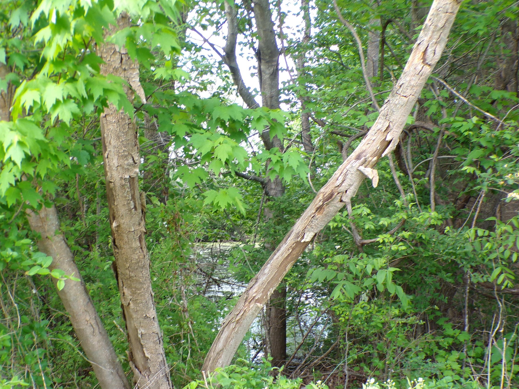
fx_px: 570
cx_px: 282
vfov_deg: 37.6
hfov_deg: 48.9
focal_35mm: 38
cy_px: 230
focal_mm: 5.8
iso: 100
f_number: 3.2
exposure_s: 1/42
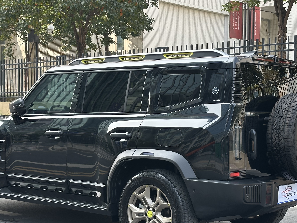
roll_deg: -0.8
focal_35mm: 71
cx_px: 140
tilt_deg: -1.6
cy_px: 119
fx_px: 609
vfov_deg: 20.7
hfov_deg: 27.4
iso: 64
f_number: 1.78
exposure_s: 1/564
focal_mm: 6.86
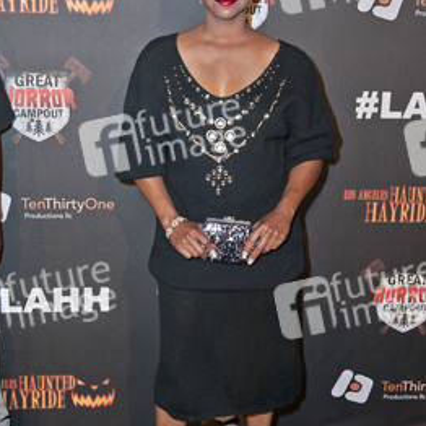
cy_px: 220
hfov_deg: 32.8
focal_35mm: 52
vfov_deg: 32.8
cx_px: 211
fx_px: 724
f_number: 4
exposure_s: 1/320
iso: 400
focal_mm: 40
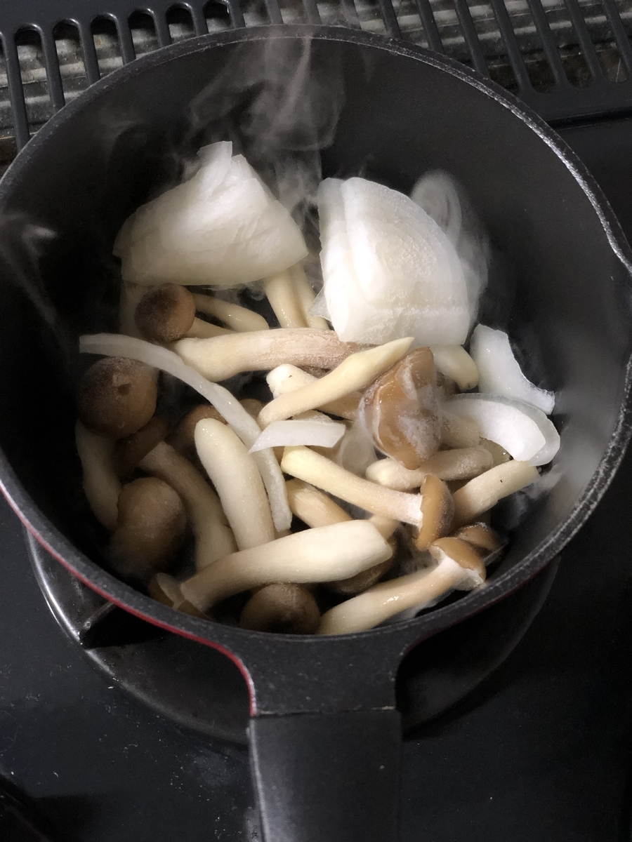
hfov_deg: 28.0
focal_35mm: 52
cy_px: 421
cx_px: 316
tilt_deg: -68.0
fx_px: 1266
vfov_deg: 36.8
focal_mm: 6
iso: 125
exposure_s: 1/30
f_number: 2.4
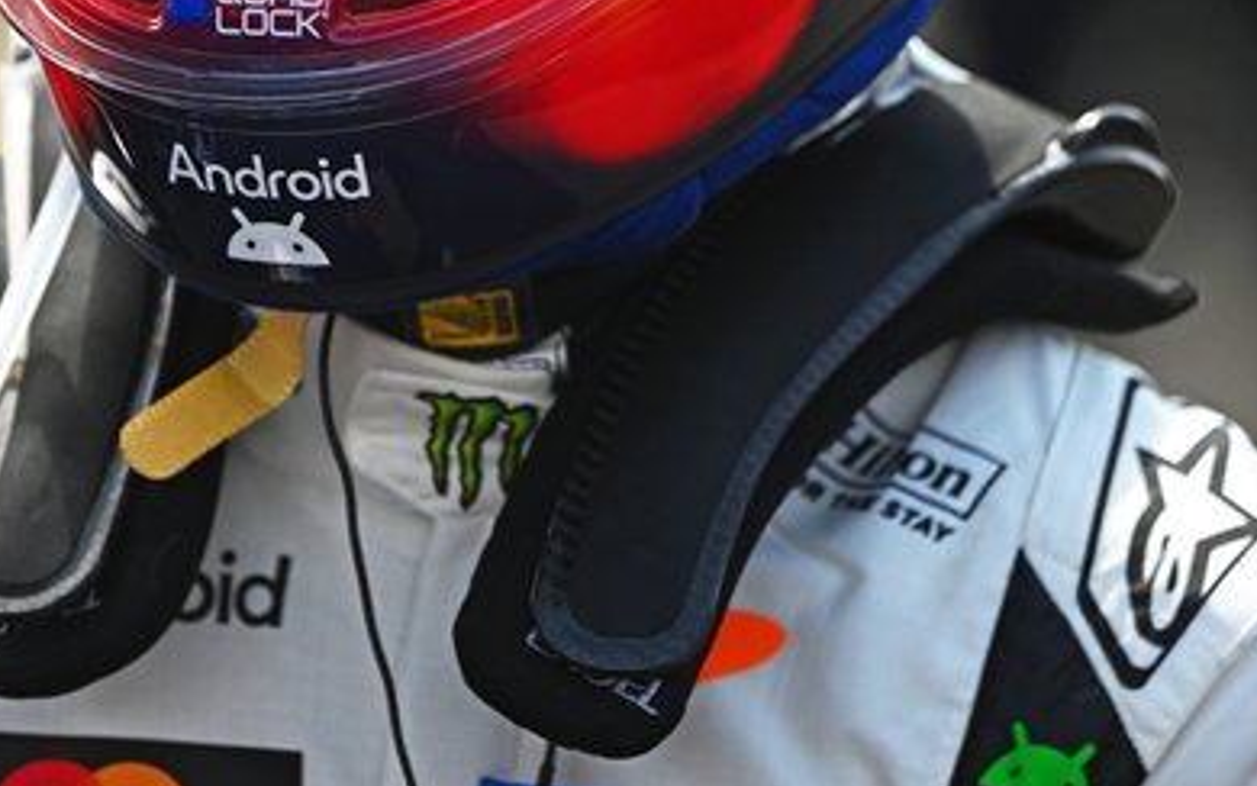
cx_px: 300
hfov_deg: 2.5
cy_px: -71
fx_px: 28990
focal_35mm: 846
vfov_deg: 1.6
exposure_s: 1/2000
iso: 200
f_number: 2.8
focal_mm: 400
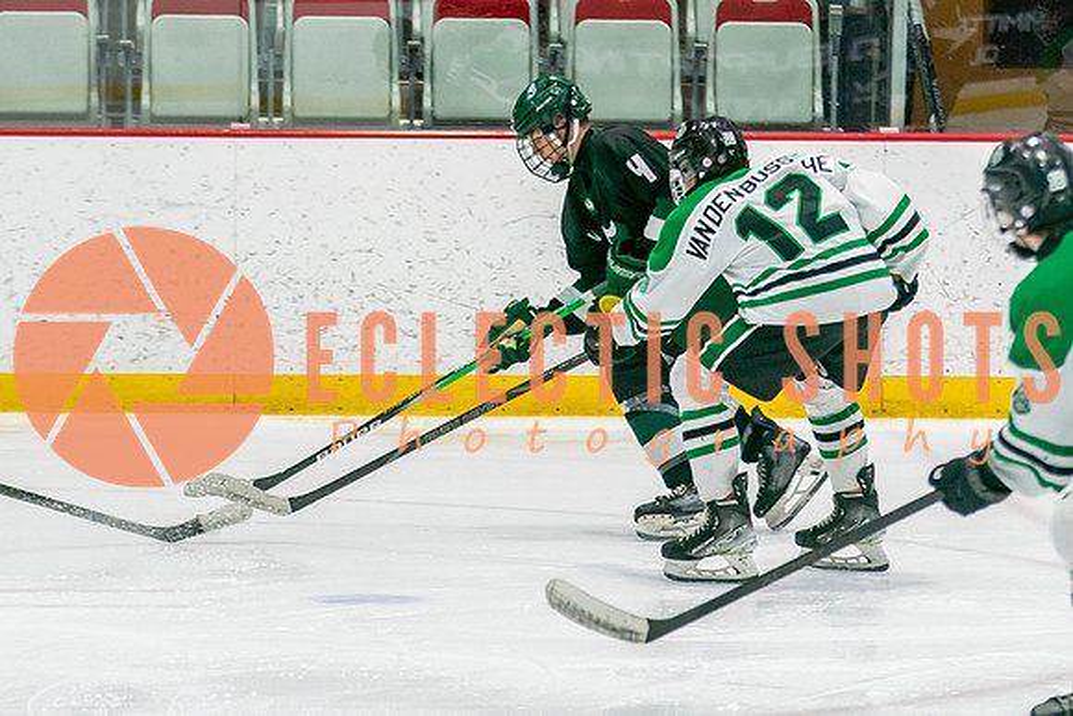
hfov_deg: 7.7
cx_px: 664
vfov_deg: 5.1
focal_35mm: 269
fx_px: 8007
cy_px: 554
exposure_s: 1/640
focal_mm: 123
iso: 640
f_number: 3.2
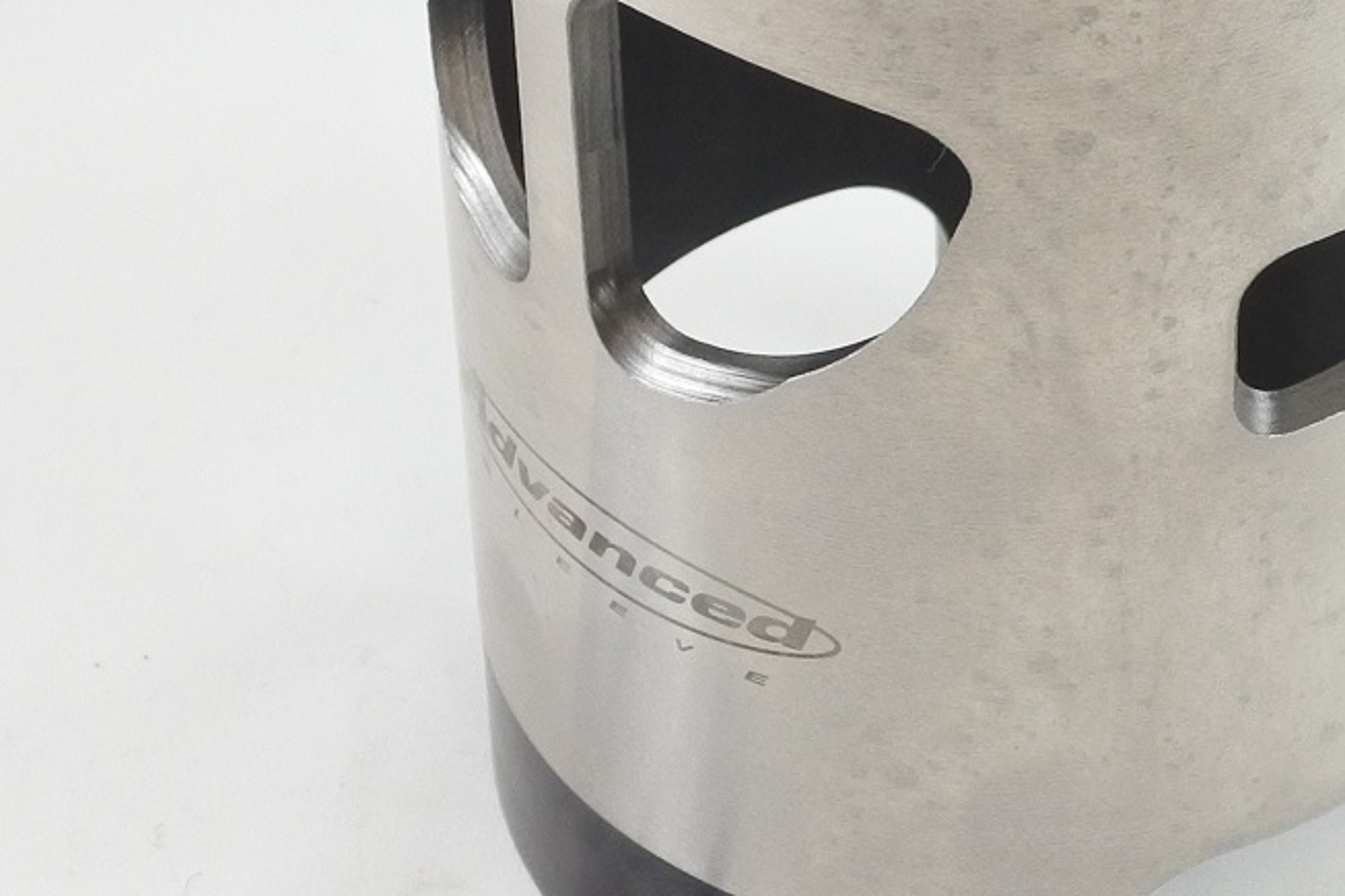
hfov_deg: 18.8
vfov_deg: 12.5
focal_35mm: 109
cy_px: 89
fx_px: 4071
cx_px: 724
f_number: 4
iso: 500
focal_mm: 14
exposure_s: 1/125
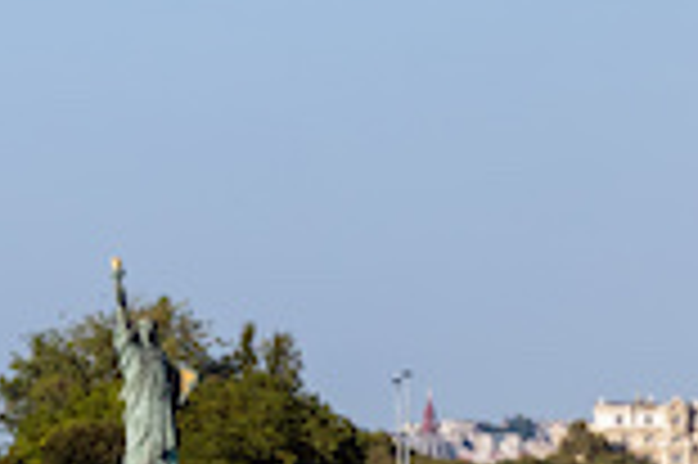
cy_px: -88
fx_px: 9006
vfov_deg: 2.9
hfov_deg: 4.4
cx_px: 630
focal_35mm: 465
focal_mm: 60
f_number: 8
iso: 100
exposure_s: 1/250
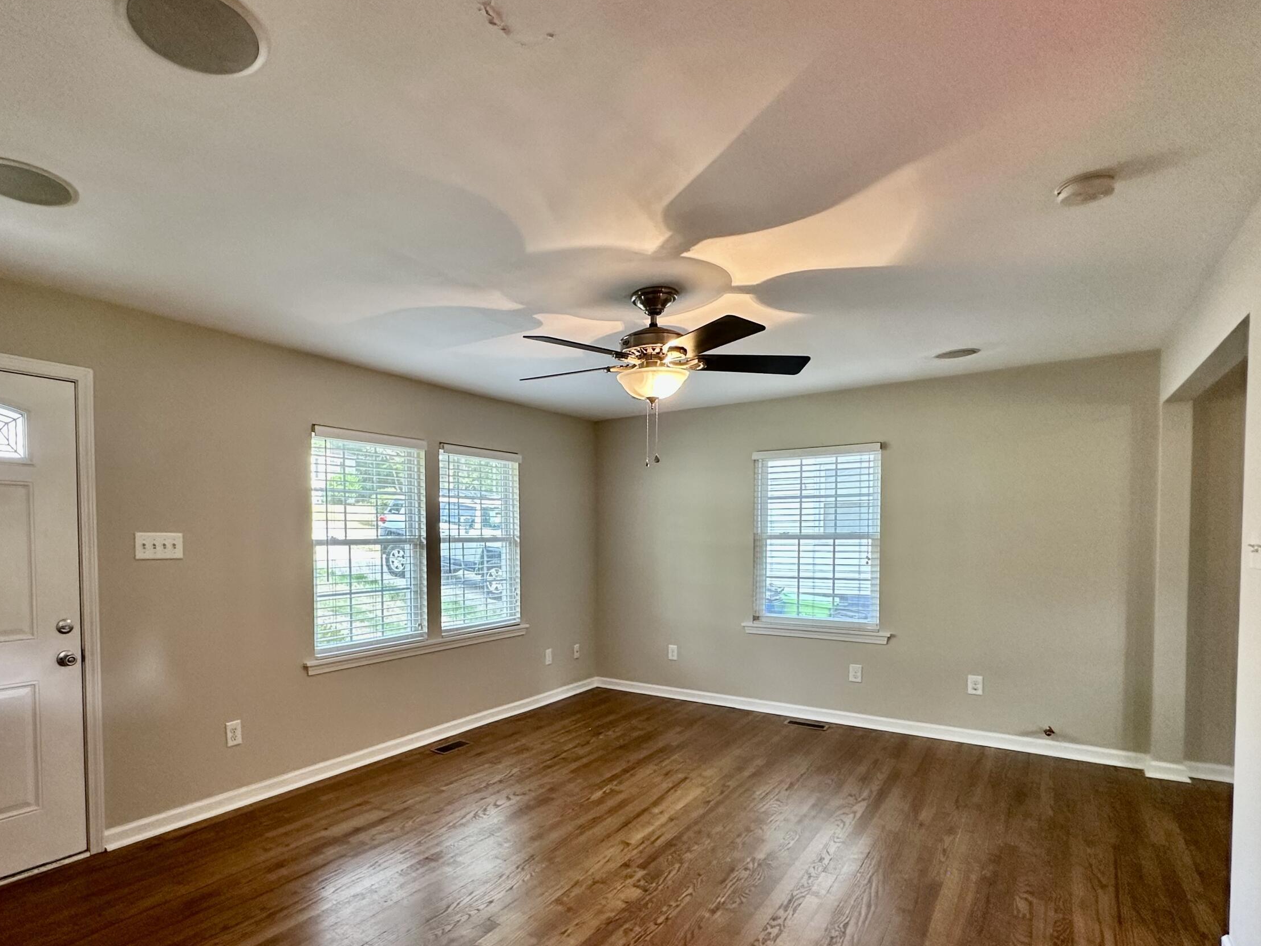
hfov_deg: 83.8
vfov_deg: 68.1
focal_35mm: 19
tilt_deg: -1.5
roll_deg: -0.2
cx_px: 513
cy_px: 561
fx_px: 692
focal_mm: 2.22
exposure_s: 1/60
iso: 160
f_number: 2.2
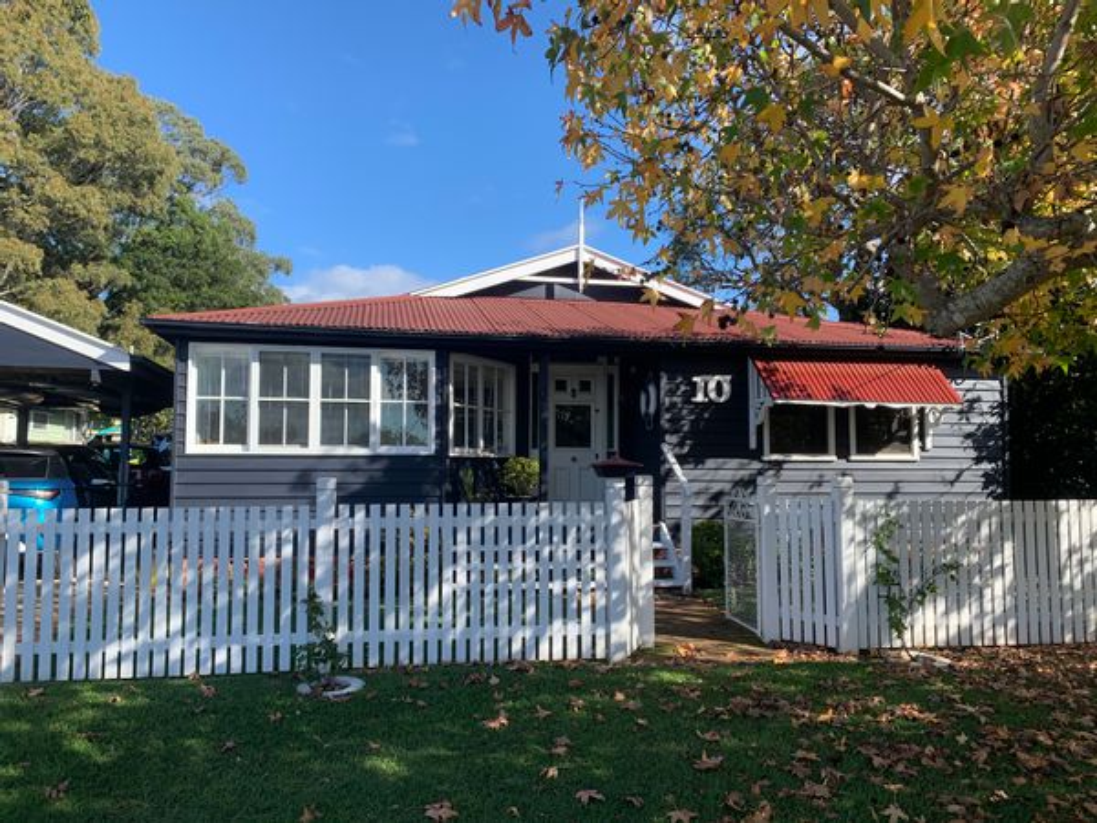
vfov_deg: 53.1
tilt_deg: +2.7
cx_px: 548
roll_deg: +0.1
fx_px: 824
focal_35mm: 26
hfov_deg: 67.3
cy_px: 412
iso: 25
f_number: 1.8
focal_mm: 4.25
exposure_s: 1/1111
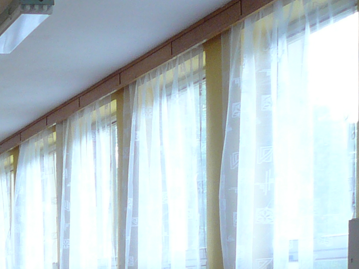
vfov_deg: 13.1
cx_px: -141
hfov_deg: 16.9
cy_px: 374
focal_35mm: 108
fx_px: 1120
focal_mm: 5.2
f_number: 2.8
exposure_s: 1/40
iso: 100
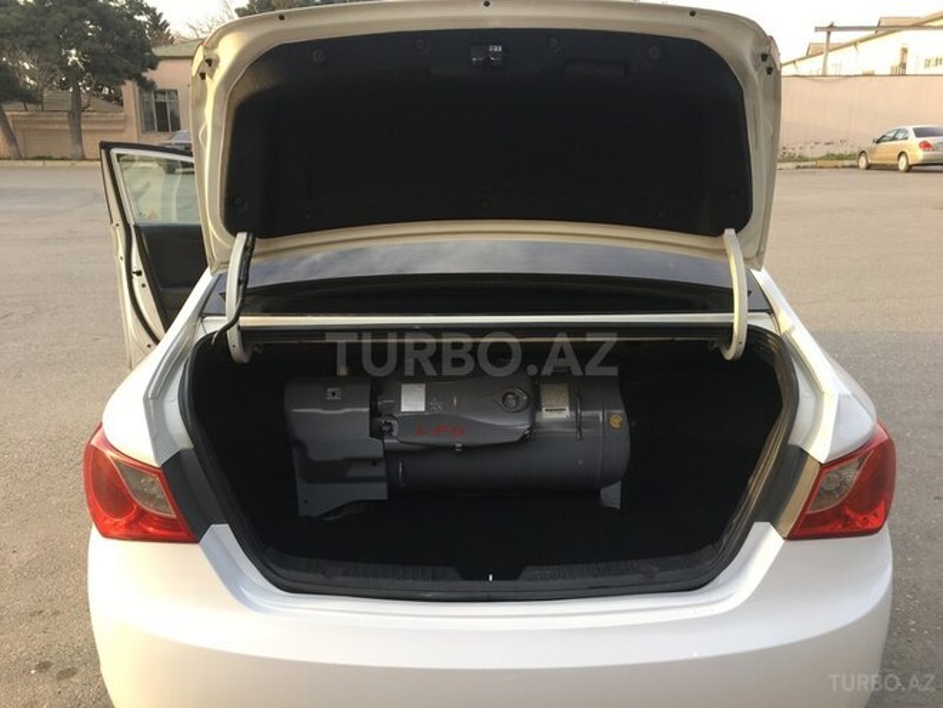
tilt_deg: -13.7
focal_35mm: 29
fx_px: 790
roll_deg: -0.5
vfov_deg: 48.2
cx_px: 472
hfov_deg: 61.7
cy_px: 354
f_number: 2.2
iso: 25
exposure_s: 1/106
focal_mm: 4.15
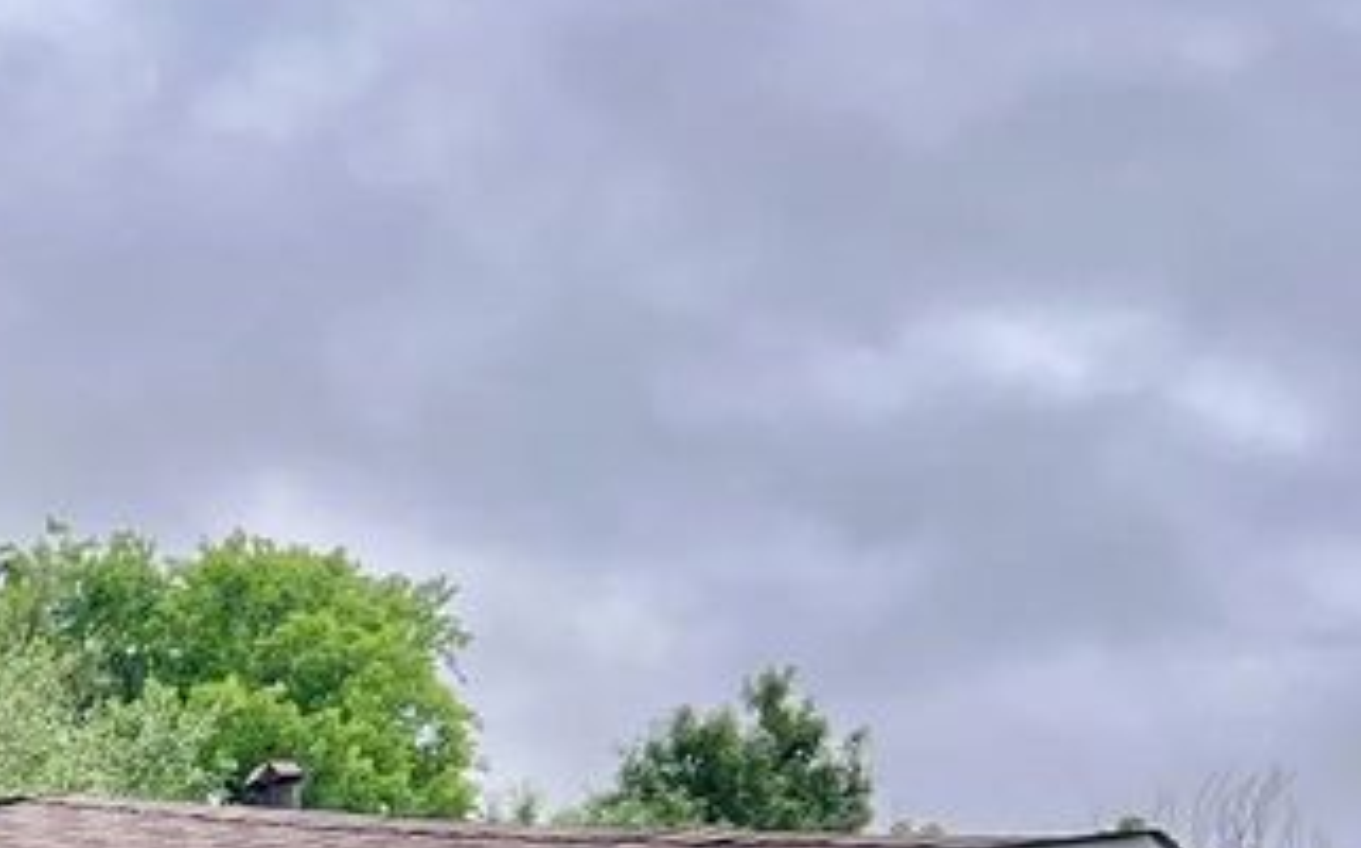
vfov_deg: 13.8
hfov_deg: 20.9
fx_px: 3261
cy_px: 1314
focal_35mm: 88
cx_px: -534
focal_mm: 5.7
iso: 50
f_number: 1.5
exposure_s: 1/371
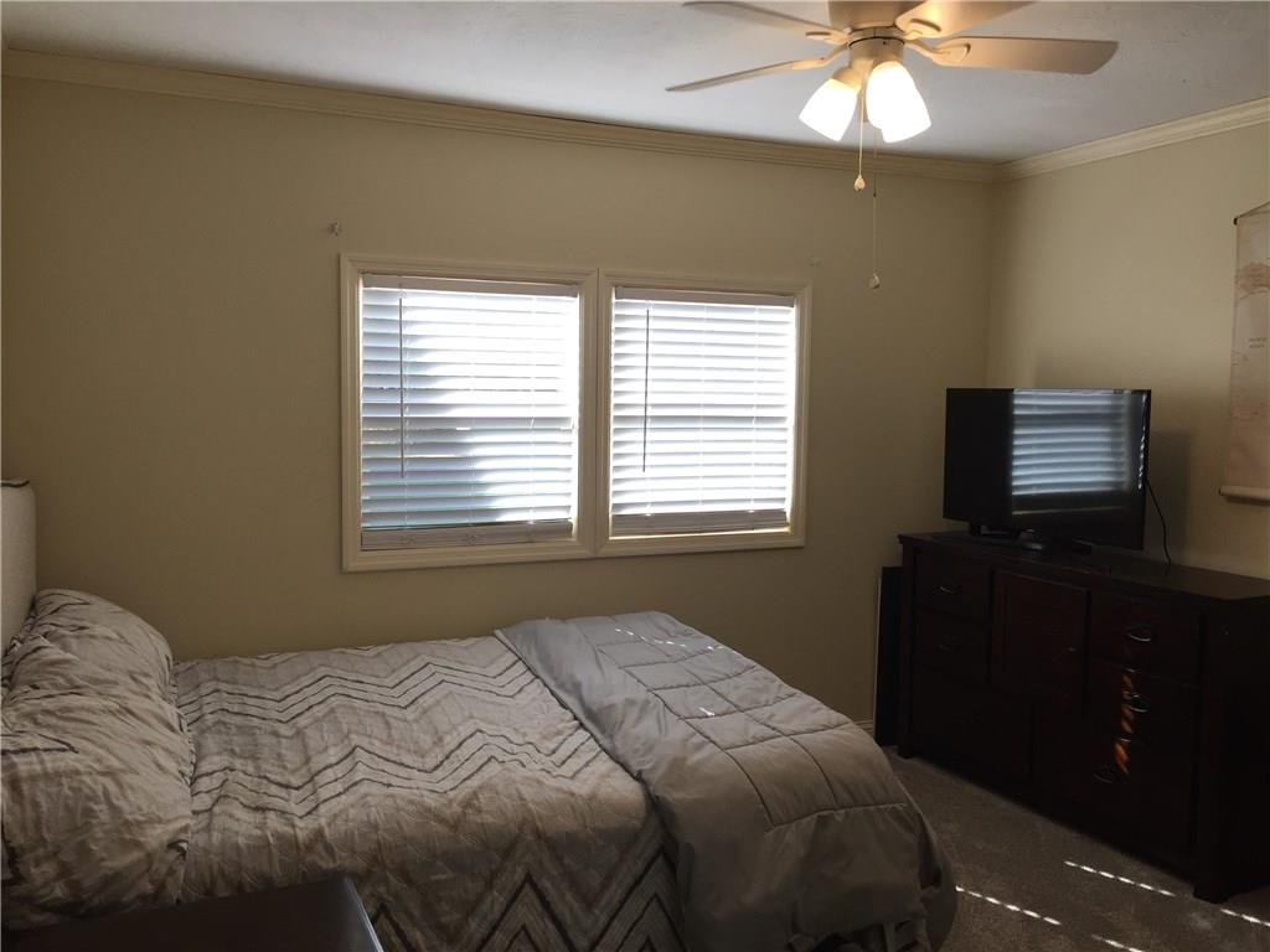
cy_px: 476
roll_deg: -0.4
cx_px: 635
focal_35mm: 29
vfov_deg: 48.2
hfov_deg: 61.7
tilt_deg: -6.1
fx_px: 1064
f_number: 2.2
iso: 50
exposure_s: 1/120
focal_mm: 4.15
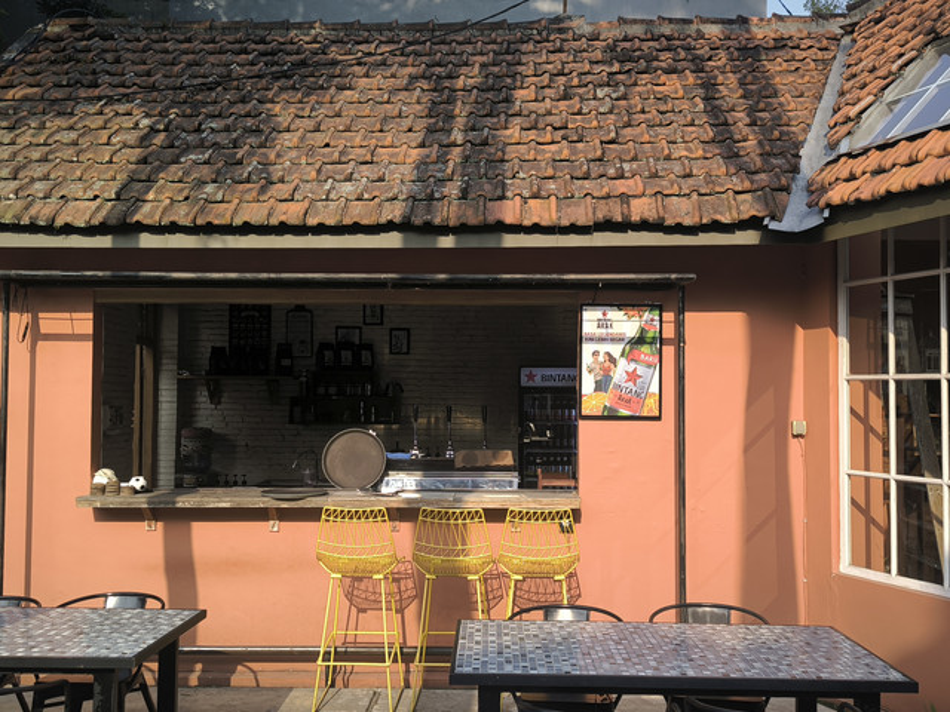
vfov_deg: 40.7
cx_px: 475
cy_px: 356
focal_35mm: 35
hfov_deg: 52.6
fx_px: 961
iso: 50
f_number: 1.4
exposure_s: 1/567
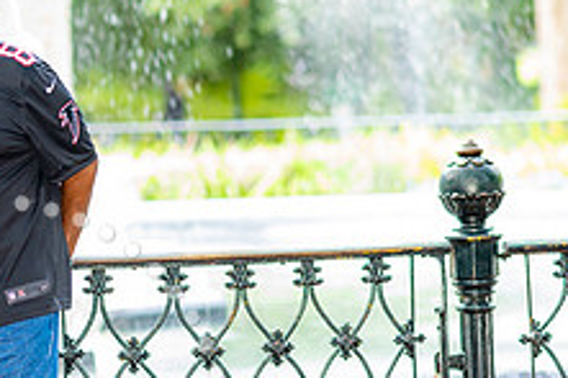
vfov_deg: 4.8
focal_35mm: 285
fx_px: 4493
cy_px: 217
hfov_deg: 7.2
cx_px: -13
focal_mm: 105
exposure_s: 1/200
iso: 250
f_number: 2.2
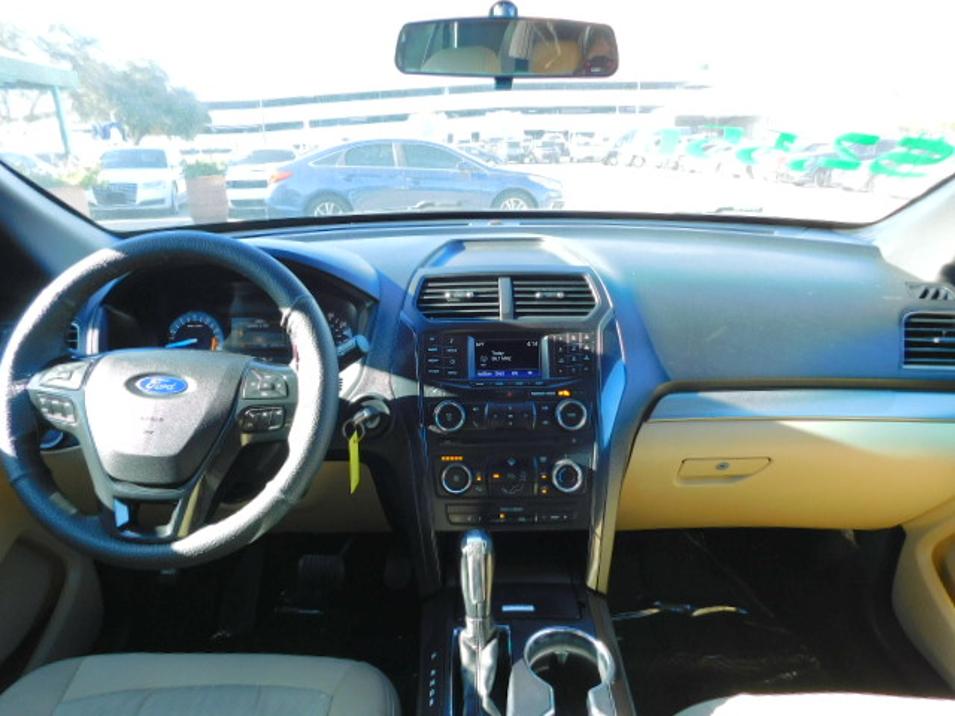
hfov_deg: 73.9
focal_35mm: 23
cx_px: 478
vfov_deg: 58.9
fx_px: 635
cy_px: 358
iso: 125
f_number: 3
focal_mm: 4
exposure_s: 1/100
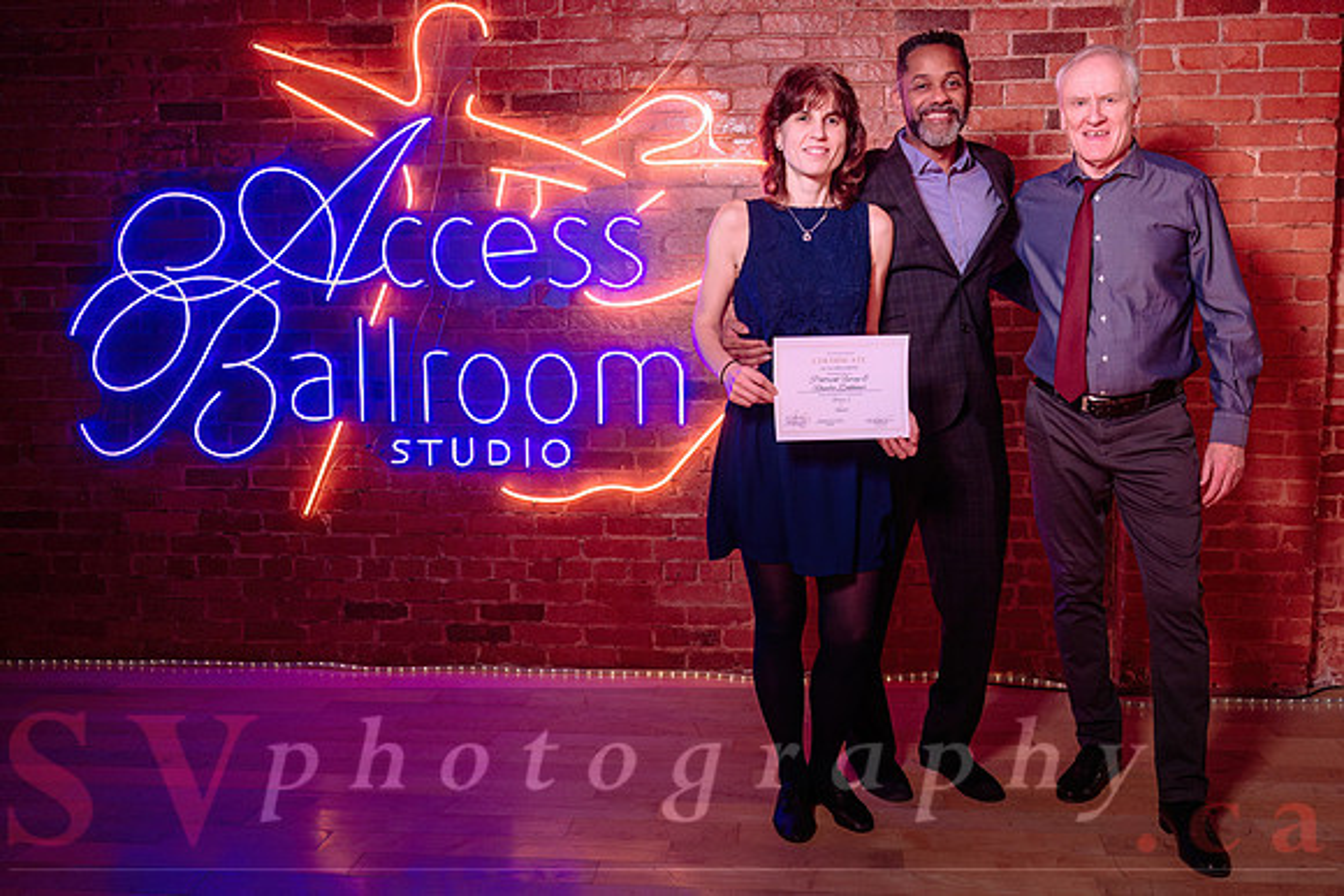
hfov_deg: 56.6
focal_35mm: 33
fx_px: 1244
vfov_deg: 39.6
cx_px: 738
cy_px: 421
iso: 1000
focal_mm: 30
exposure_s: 1/160
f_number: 4
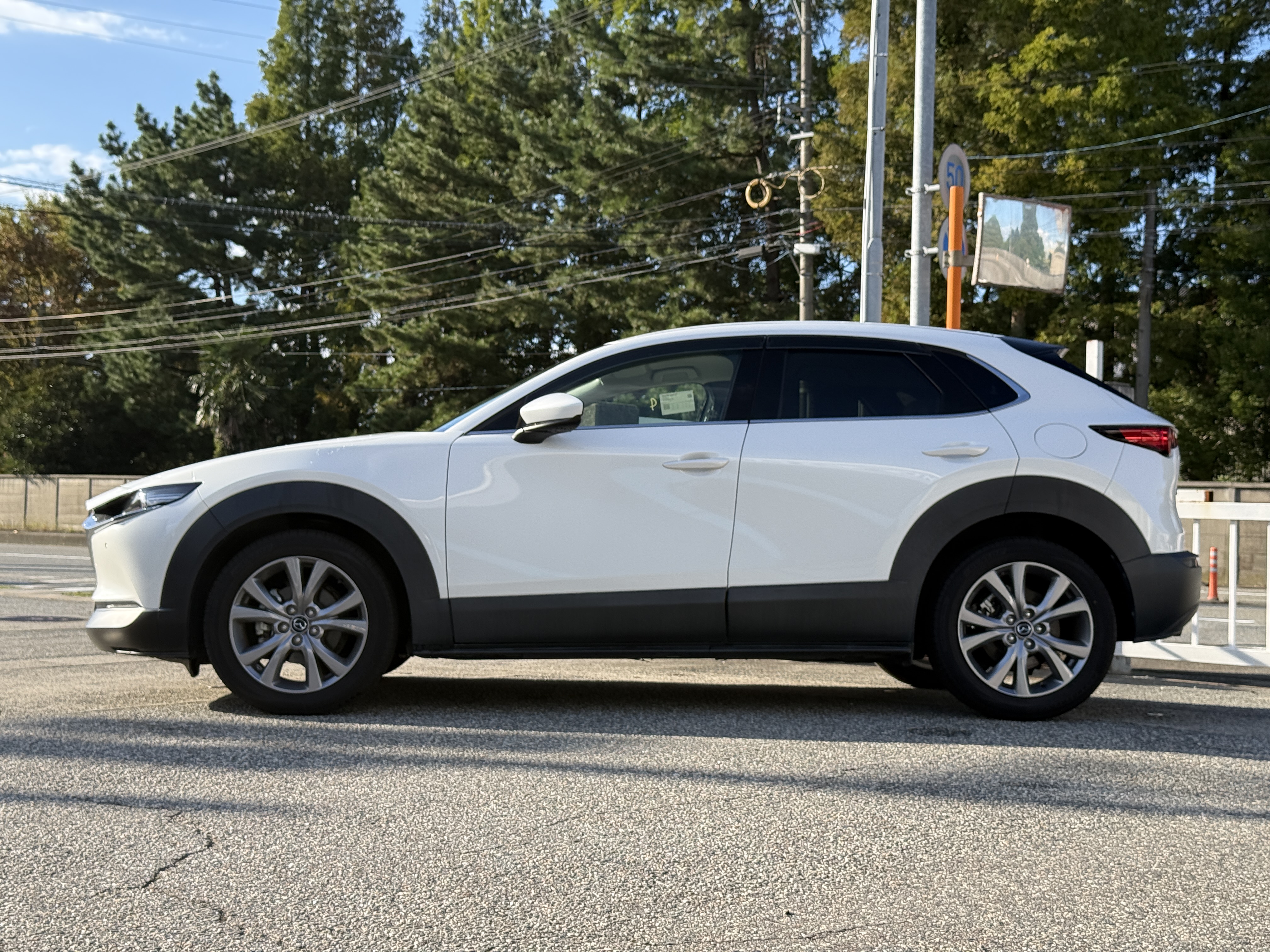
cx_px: 635
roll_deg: -1.4
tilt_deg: +1.1
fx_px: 1761
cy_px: 476
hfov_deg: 39.7
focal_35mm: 48
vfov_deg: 30.3
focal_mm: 6.76
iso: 80
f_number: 1.78
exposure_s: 1/2208
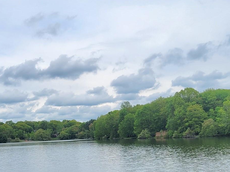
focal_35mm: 59
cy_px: 119
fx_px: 392
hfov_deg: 32.7
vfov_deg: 24.6
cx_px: 96
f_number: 1.8
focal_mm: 5.4
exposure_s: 1/5000
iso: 40
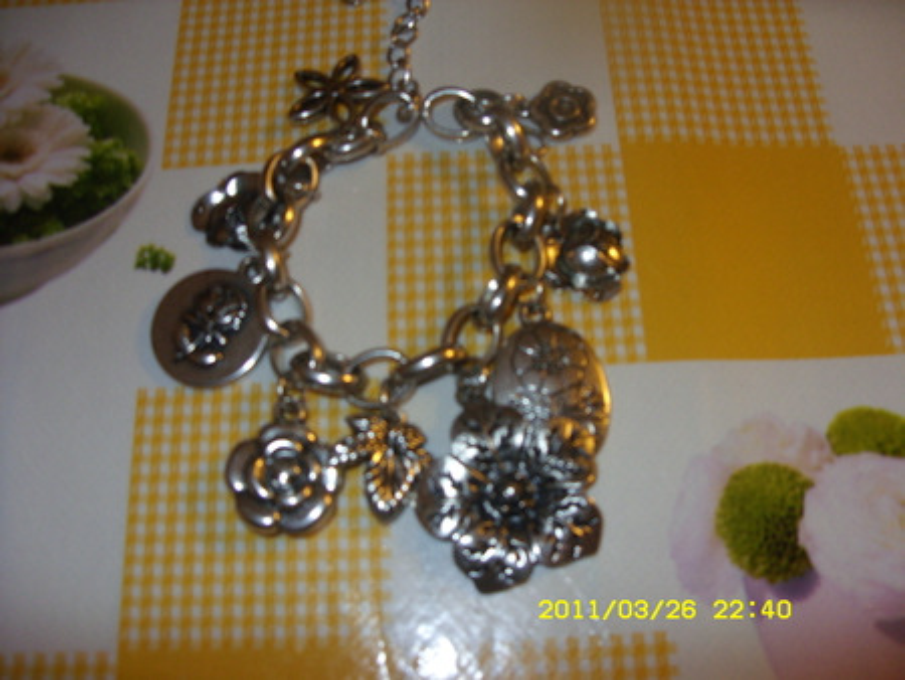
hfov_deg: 49.0
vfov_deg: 37.8
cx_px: 452
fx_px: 994
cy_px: 340
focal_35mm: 38
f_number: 2.8
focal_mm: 6.3
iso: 200
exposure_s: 1/30
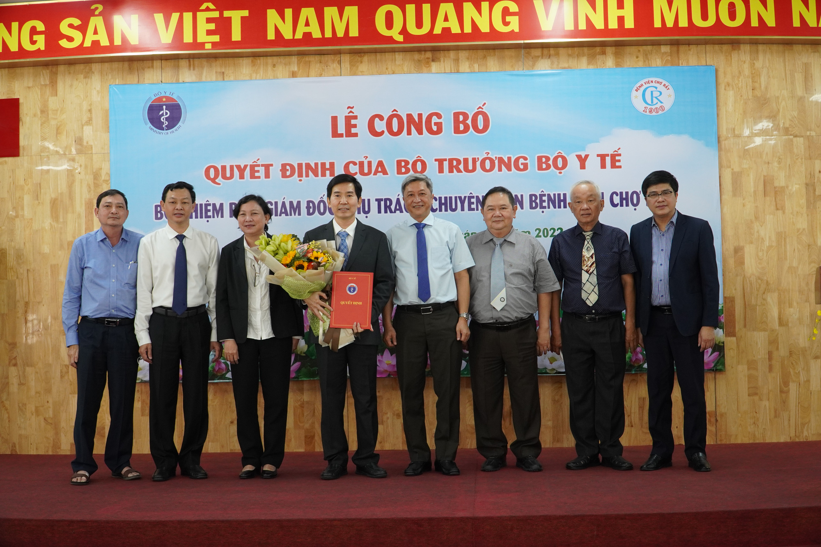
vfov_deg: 29.9
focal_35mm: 45
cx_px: 410
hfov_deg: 43.6
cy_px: 274
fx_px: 1026
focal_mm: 30
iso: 1000
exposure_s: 1/60
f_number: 6.3
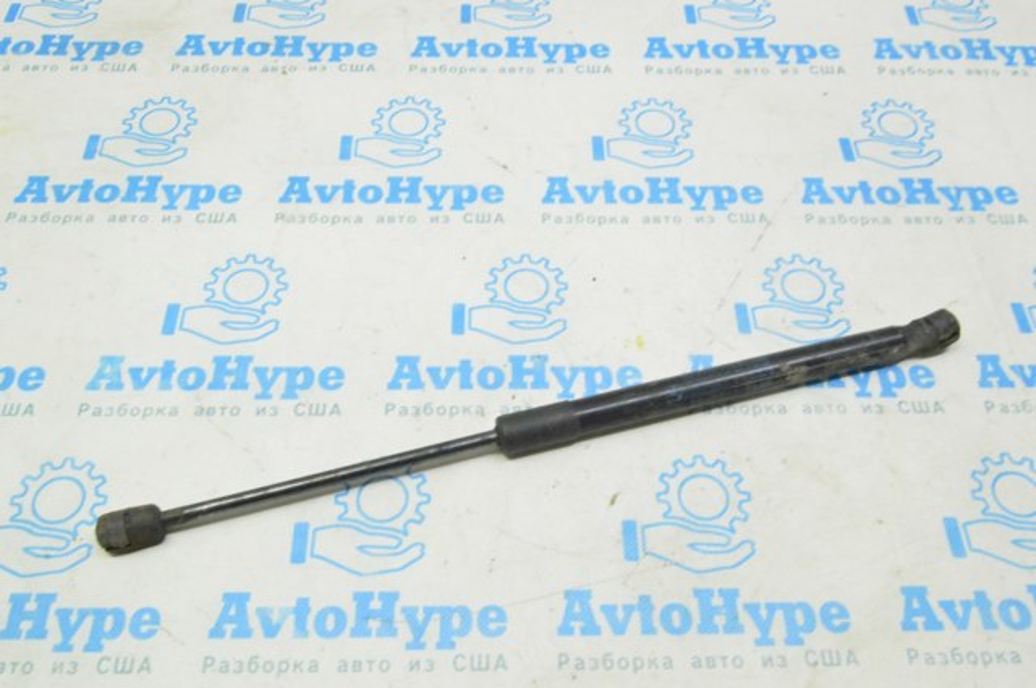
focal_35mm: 34
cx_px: 518
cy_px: 344
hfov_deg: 55.2
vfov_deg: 38.3
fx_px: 992
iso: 6400
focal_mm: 23
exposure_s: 1/20
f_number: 20
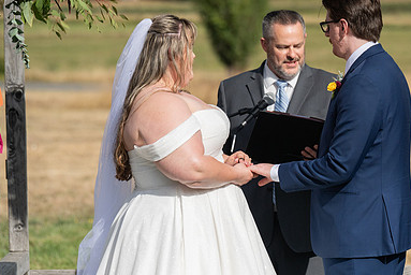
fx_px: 2593
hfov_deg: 9.1
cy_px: 139
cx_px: 273
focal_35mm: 227
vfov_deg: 6.1
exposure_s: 1/8000
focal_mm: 150
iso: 400
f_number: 4.5
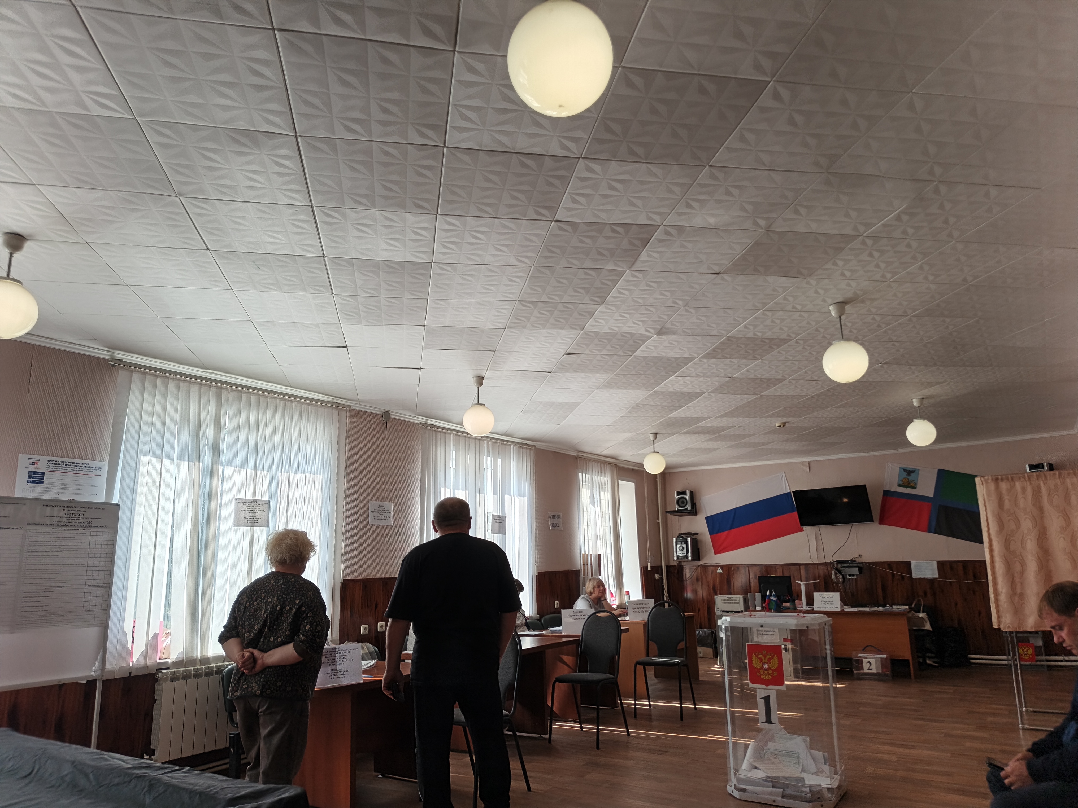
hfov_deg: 73.9
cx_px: 539
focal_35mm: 23
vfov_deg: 58.9
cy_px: 404
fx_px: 716
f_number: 1.8
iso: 50
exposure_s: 1/230
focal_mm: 5.56
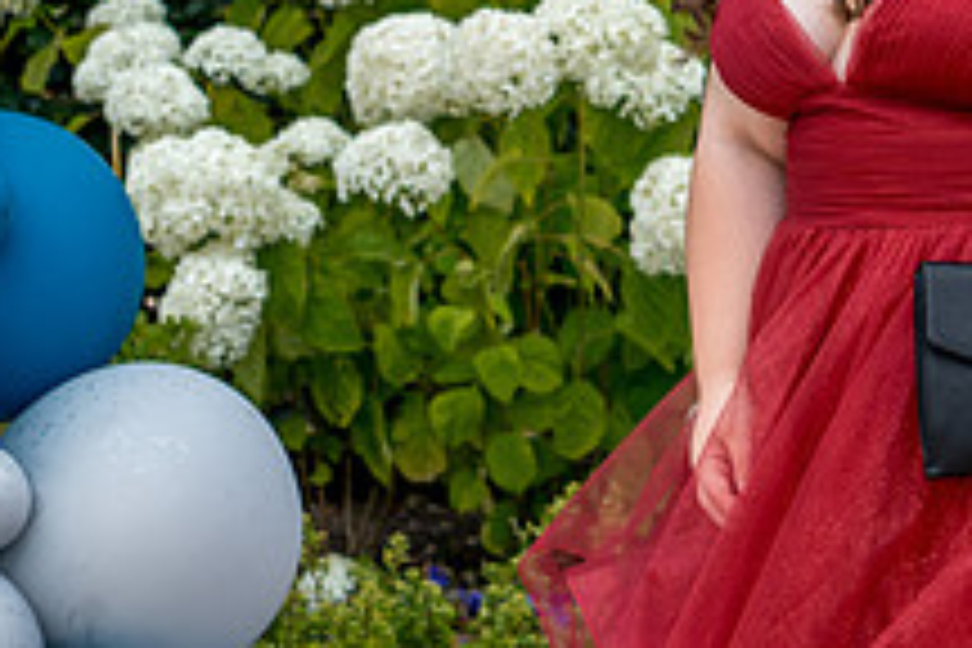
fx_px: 4860
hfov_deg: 11.3
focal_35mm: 180
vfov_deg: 7.6
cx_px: 913
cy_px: -26
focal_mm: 50
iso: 320
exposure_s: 1/250
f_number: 3.5
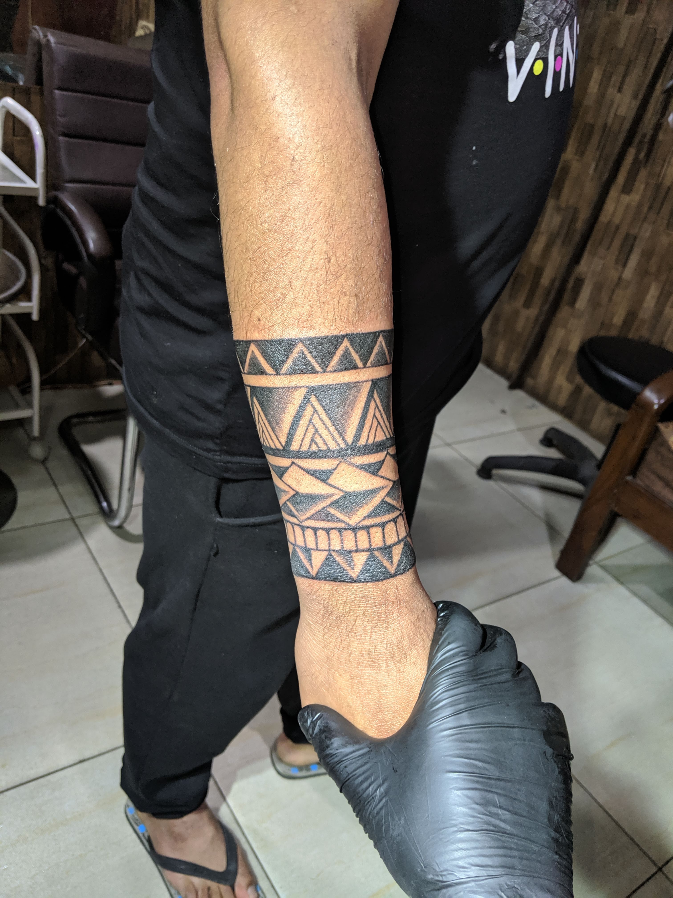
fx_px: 700
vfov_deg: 65.3
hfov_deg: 51.4
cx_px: 336
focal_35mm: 27
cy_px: 449
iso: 298
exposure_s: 1/50
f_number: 1.8
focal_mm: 4.44
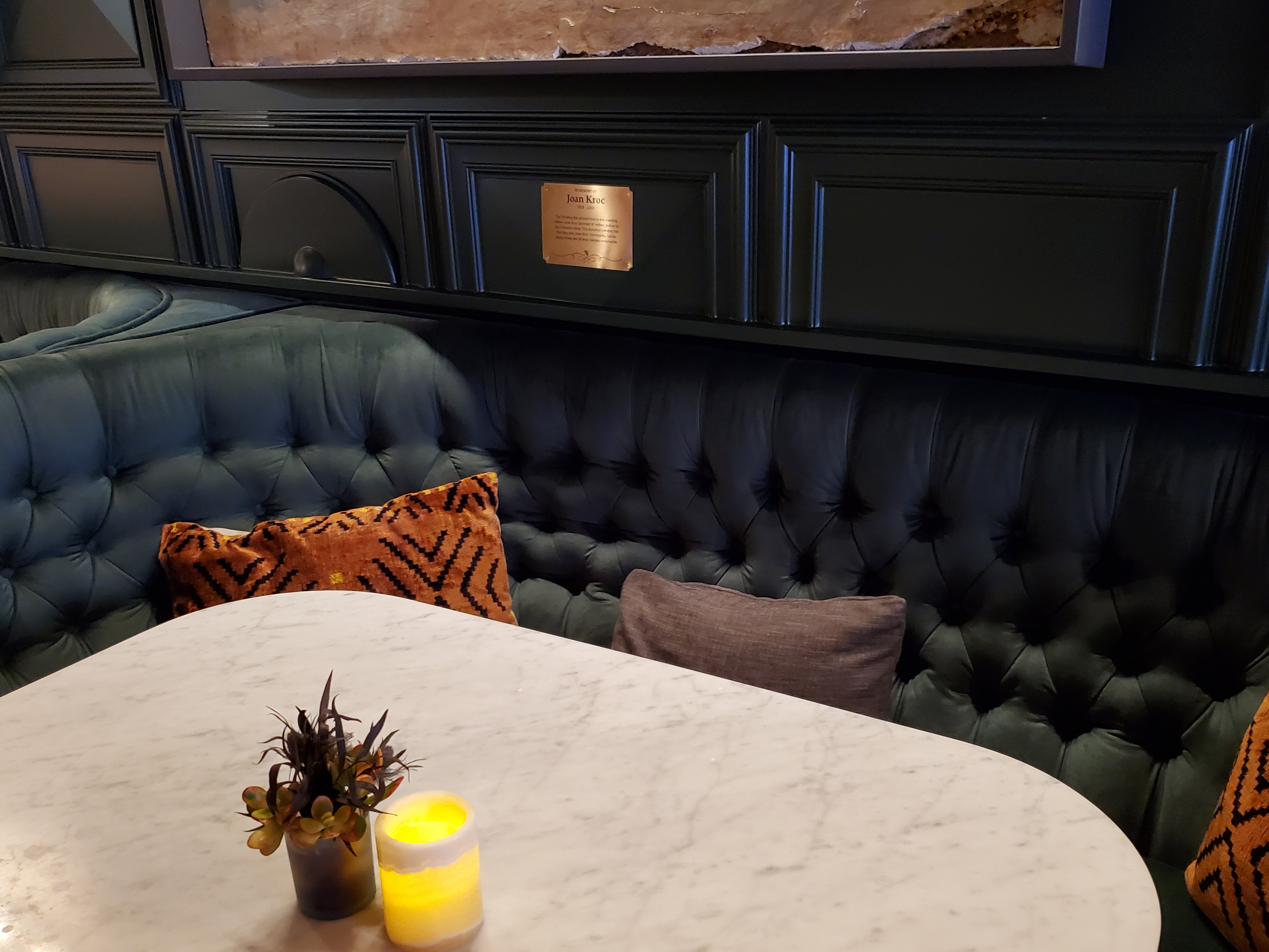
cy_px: 546
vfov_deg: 46.7
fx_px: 1100
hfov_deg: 59.9
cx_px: 674
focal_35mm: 30
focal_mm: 4.3
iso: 400
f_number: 1.5
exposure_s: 1/40
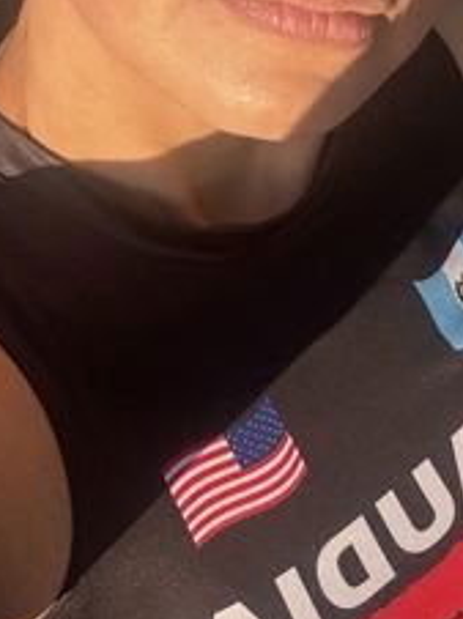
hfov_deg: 18.8
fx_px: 1394
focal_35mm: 78
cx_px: 148
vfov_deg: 25.0
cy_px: 251
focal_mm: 2.69
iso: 25
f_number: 1.9
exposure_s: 1/702
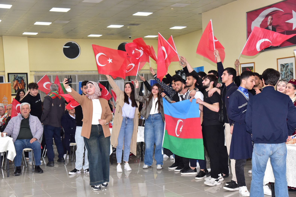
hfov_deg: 36.2
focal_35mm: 55
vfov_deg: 24.6
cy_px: 98
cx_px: 148
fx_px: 452
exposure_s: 1/200
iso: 2500
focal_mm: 55
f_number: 6.3
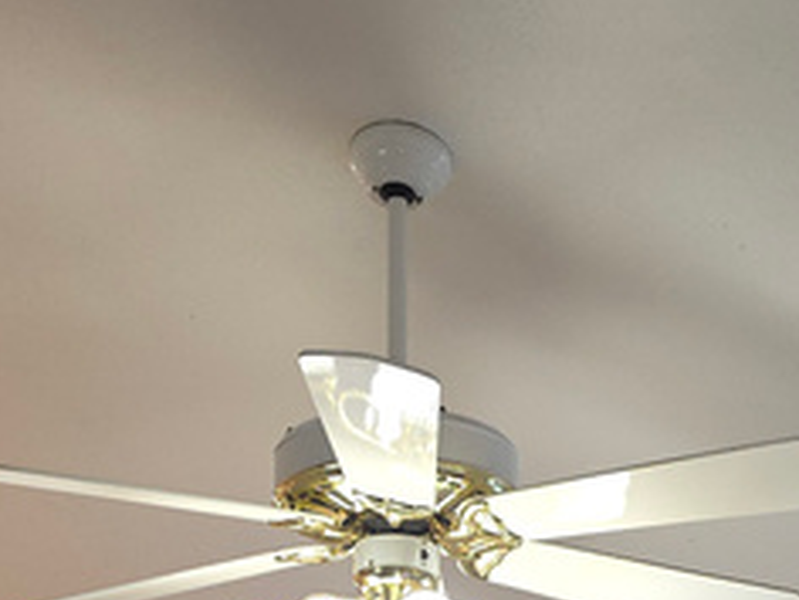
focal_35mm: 100
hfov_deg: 19.6
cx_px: 515
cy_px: 1244
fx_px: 2308
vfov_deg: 12.7
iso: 80
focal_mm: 6.3
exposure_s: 1/60
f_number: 1.7
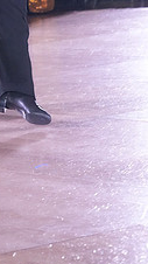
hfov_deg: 5.3
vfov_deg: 9.3
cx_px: -44
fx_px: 1599
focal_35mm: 229
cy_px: -44
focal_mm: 85
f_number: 6.3
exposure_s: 1/250
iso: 6400
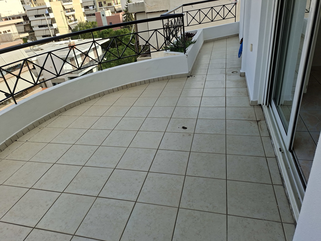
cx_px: 160
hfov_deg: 73.9
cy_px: 120
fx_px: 213
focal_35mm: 23
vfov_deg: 58.9
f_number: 1.8
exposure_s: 1/1536
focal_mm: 5.54
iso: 50
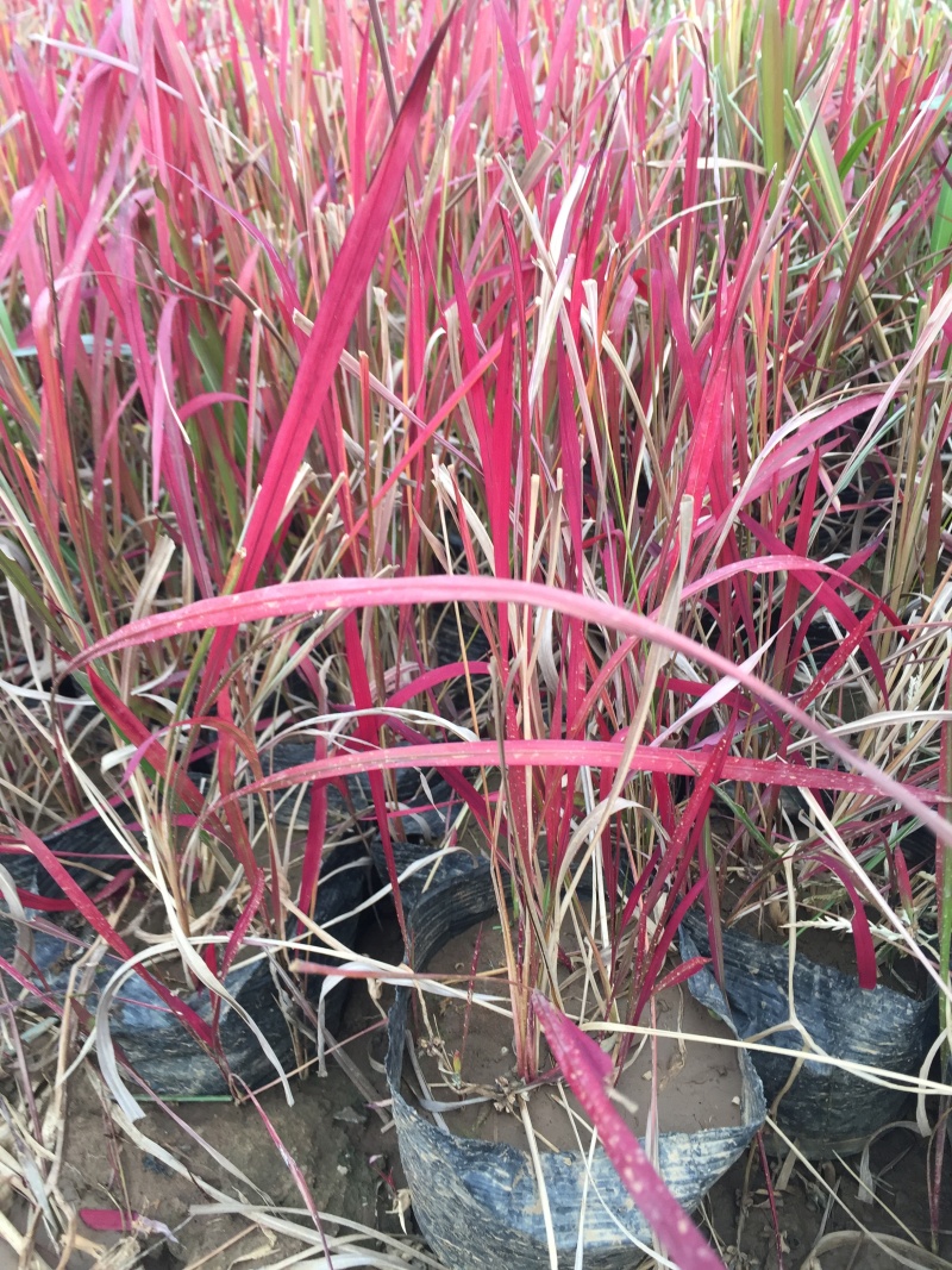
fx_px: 1064
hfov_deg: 48.2
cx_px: 476
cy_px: 635
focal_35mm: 29
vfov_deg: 61.7
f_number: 2.2
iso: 50
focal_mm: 4.15
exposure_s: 1/100
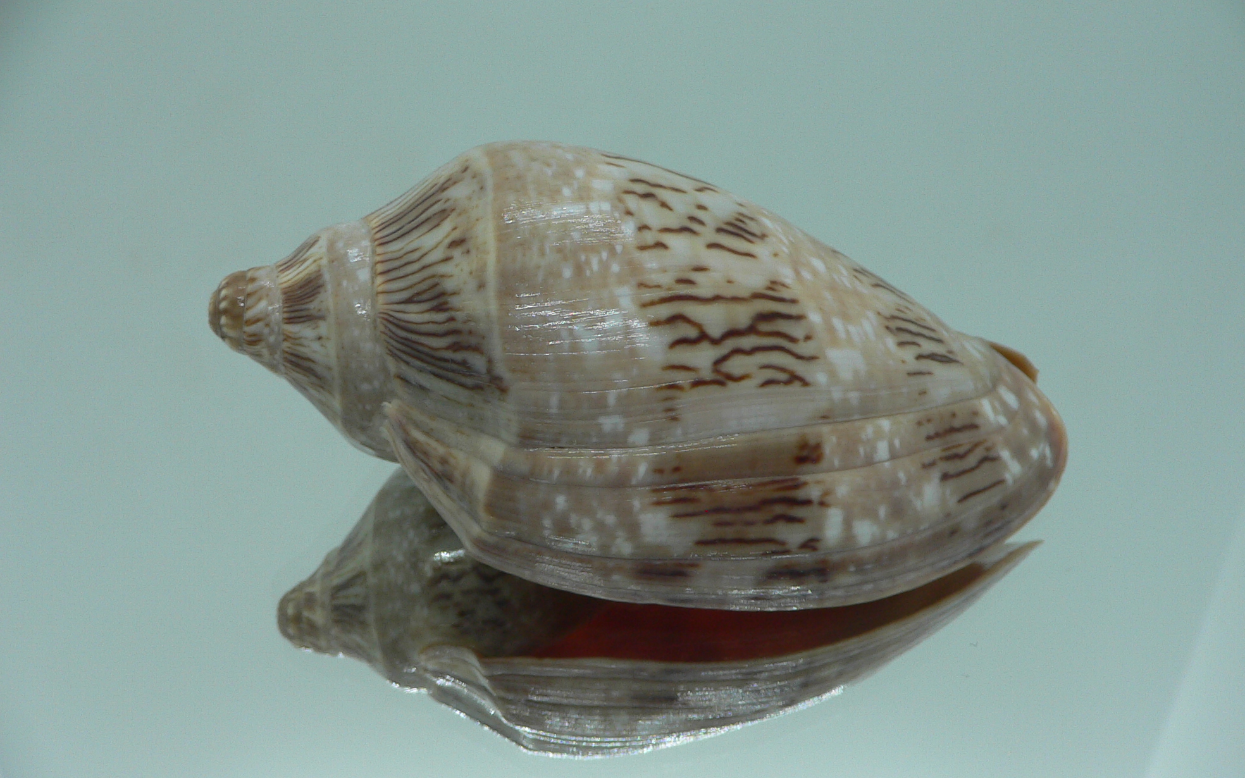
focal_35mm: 38
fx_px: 1289
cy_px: 417
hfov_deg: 51.5
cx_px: 635
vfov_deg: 33.6
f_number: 2.8
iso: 80
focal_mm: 4.6
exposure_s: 1/60
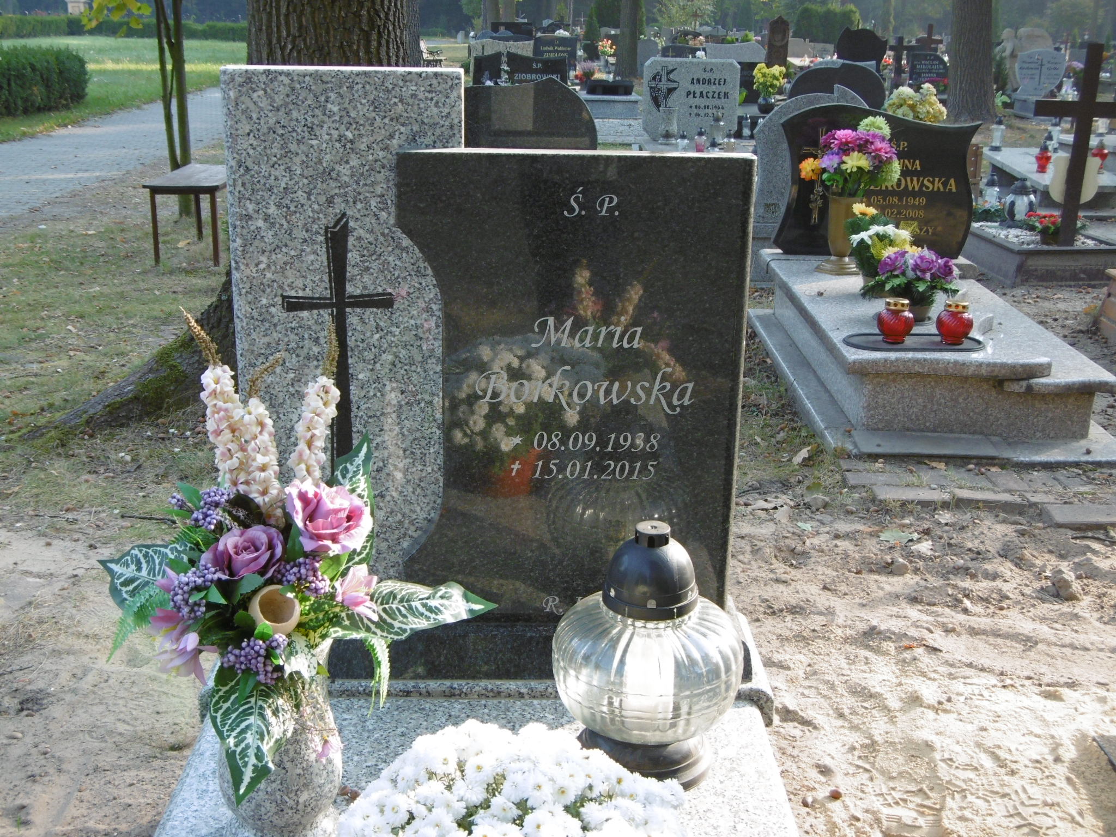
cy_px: 418
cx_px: 558
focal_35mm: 43
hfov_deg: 43.9
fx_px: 1386
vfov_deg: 33.6
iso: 100
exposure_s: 1/125
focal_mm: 7.7
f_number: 3.8
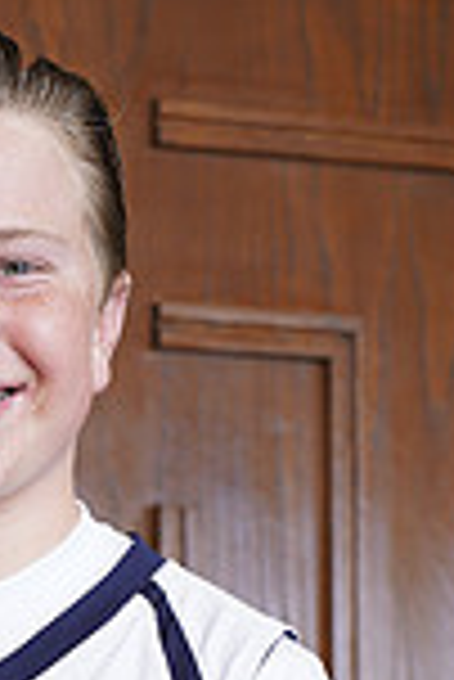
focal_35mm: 326
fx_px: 6152
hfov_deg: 4.2
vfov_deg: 6.3
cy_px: 892
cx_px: -85
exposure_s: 1/60
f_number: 5.6
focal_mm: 85
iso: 200
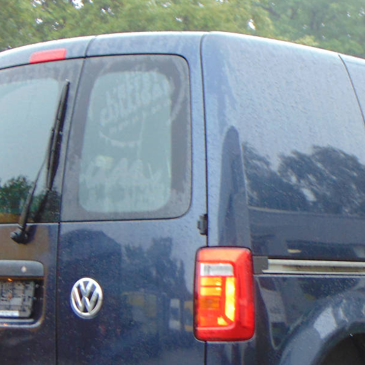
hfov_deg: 14.8
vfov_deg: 14.8
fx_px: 1396
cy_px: 288
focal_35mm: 117
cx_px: 322
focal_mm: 9
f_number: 3.5
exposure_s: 1/30
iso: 100
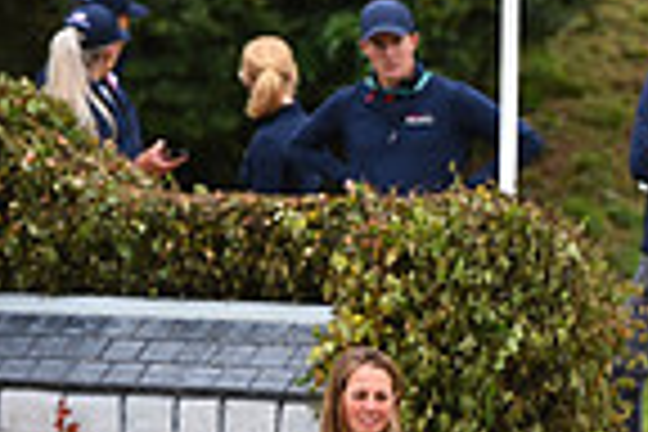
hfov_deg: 3.1
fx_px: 11969
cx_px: 1296
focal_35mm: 665
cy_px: 652
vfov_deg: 2.1
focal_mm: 165
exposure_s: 1/800
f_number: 5
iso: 500
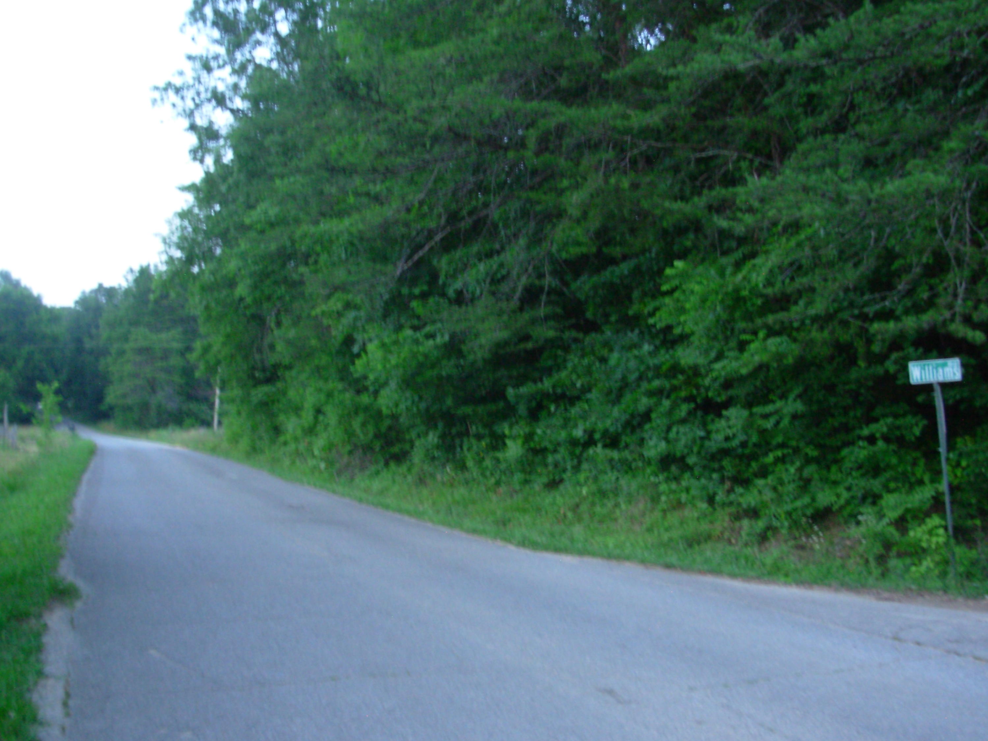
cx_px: 494
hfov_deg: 49.0
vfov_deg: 37.7
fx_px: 1085
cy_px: 370
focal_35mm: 38
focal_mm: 6.3
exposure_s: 1/4
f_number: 2.9
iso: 130
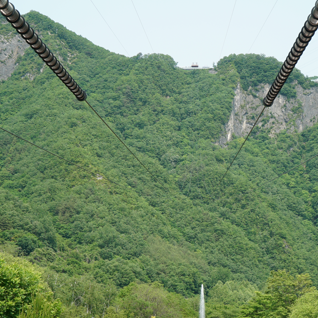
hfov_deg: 21.6
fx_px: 831
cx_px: 190
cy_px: 189
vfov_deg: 21.6
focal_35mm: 80
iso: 200
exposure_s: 1/200
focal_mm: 52
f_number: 10
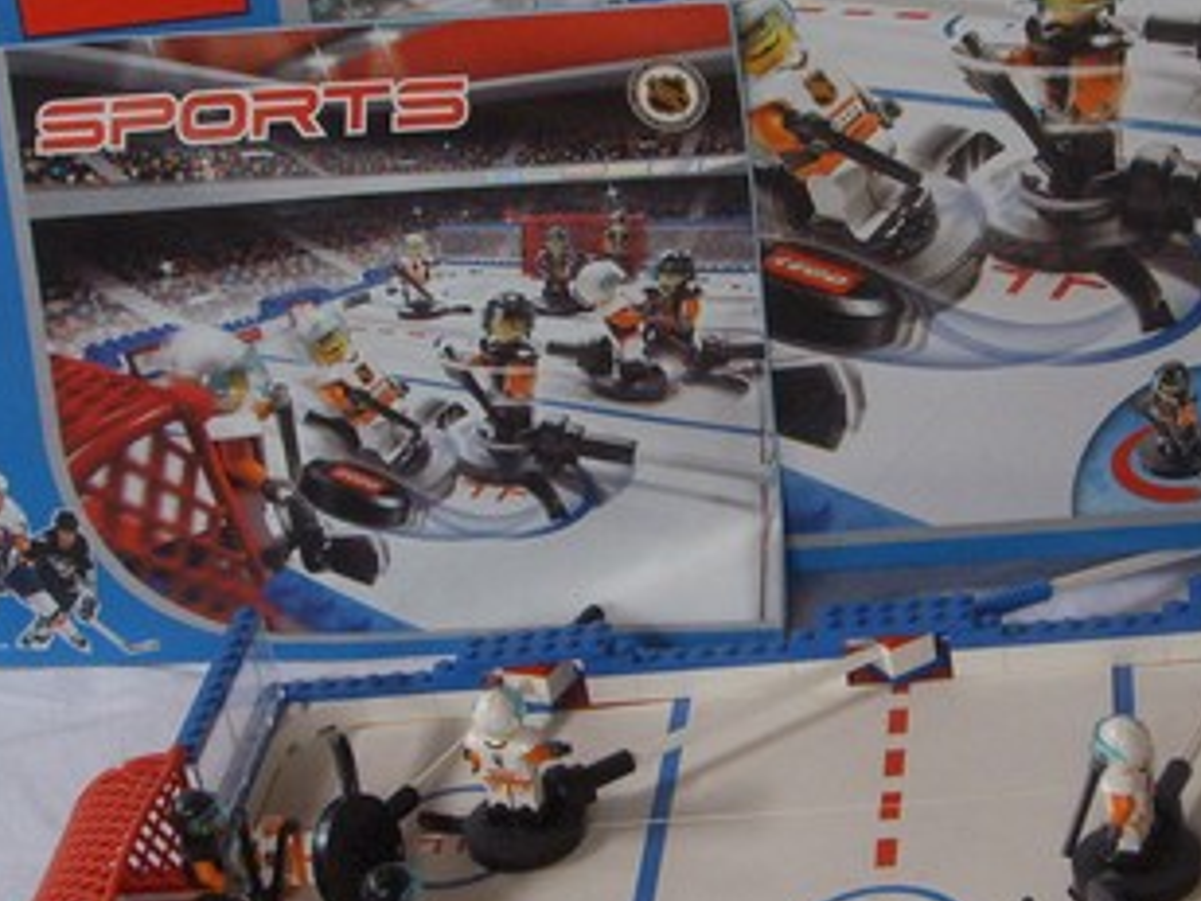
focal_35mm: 81
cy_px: 488
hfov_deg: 24.1
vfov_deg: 18.2
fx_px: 2810
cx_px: 721
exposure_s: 1/45
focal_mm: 6.6
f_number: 3.5
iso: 132
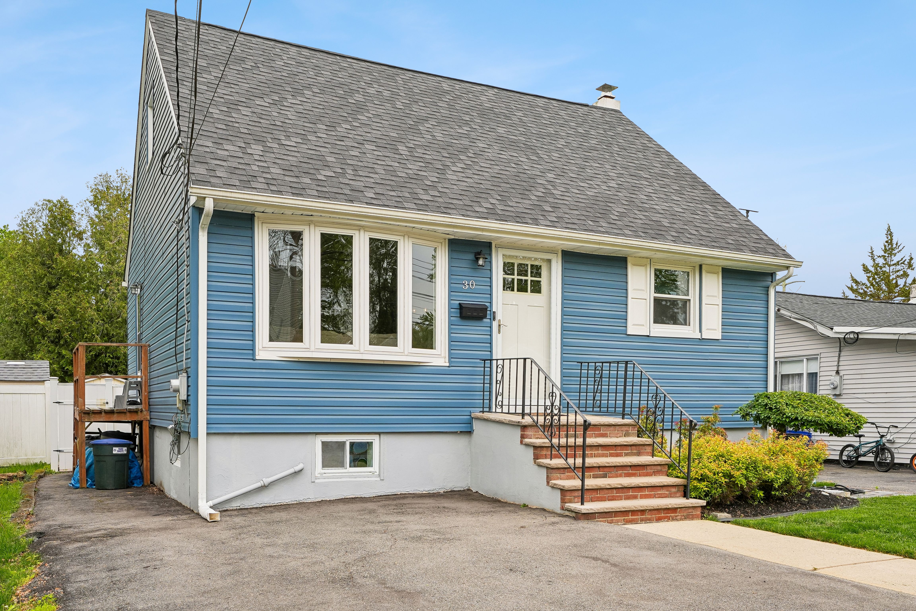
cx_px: 458
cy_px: 306
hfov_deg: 63.7
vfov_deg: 45.0
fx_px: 738
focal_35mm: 29
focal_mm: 19.6
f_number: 8
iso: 100
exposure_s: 1/160
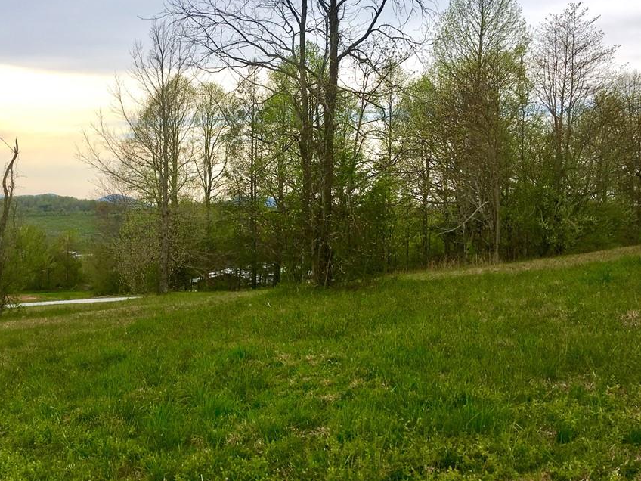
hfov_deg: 52.3
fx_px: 648
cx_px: 264
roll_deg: -1.7
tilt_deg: -2.1
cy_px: 237
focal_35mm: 35
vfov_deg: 40.7
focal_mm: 4.15
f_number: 2.2
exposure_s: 1/1026
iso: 25
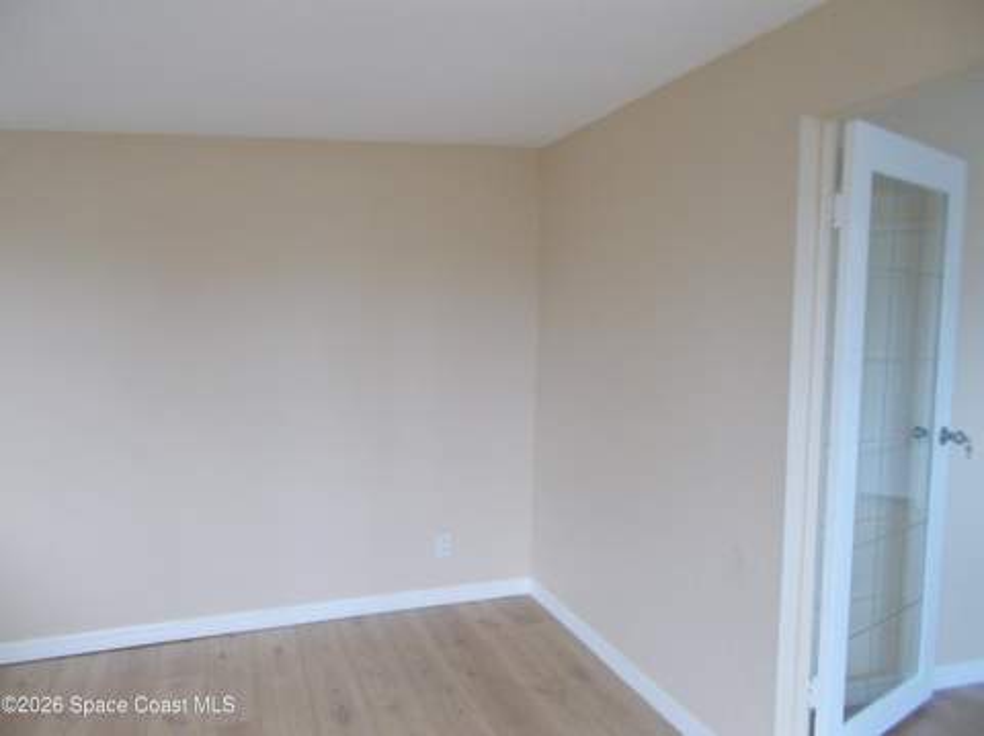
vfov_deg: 53.0
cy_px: 368
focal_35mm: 26
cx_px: 492
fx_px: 738
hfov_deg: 67.4
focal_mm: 4.6
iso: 200
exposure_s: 1/25
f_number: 3.2
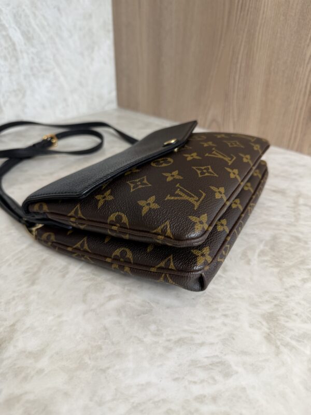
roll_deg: -0.8
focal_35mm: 24
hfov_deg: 56.8
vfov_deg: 71.6
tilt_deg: -31.1
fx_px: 287
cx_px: 156
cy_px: 208
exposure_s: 1/120
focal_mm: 6.76
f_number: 1.78
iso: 125
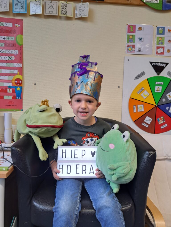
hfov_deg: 56.8
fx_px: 158
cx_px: 86
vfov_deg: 71.6
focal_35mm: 24
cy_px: 114
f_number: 1.8
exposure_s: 1/50
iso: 50
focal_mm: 5.23
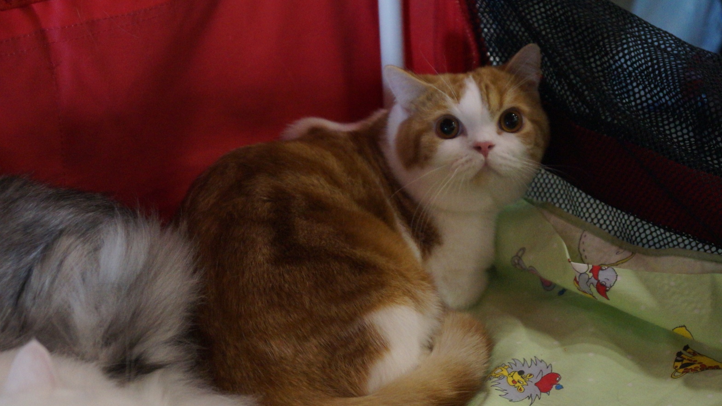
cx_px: 361
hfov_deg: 24.6
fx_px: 1657
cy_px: 179
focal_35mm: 87
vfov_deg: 14.0
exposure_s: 1/60
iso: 3200
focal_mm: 55
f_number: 5.6
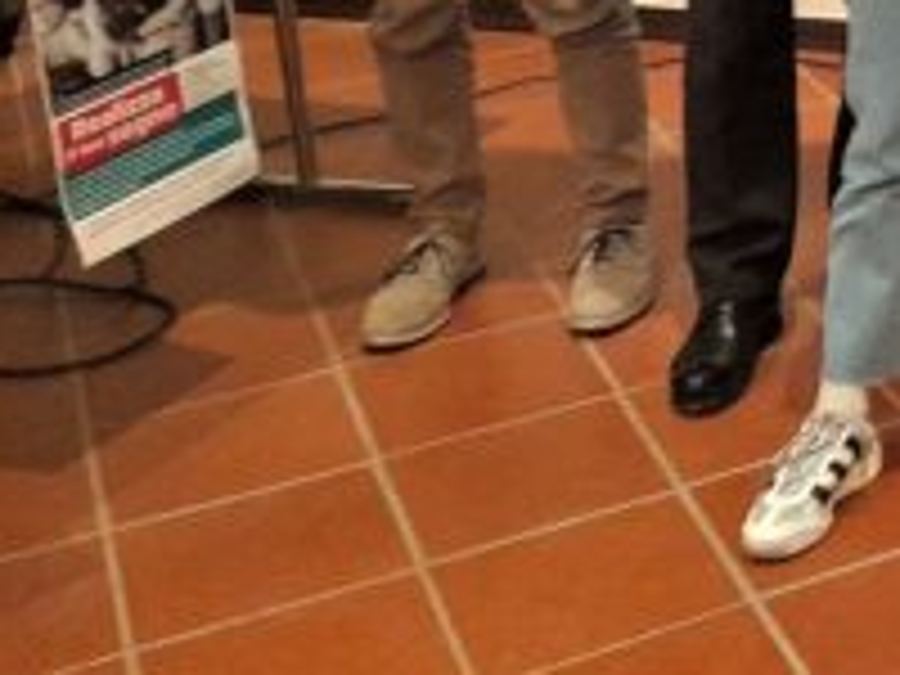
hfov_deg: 18.4
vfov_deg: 15.9
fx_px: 2262
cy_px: -274
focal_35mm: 87
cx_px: 1548
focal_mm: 4.6
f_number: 2
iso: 500
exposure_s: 1/25
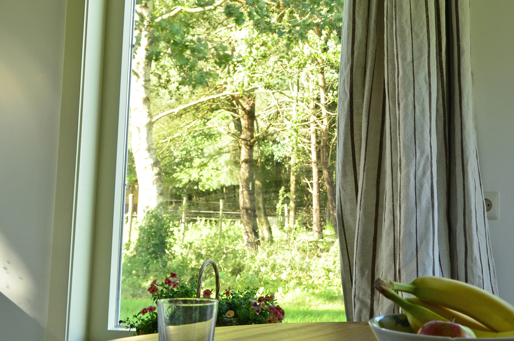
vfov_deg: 21.4
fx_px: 898
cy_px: 135
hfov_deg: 30.6
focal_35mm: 63
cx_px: 455
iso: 400
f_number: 6.3
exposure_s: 1/80
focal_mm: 22
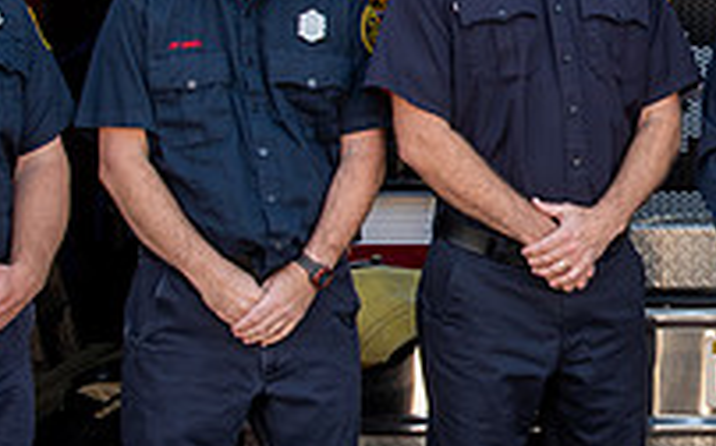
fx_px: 2399
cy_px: 121
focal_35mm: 123
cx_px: 823
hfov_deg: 16.4
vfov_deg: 10.6
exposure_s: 1/50
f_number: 8
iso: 250
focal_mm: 22
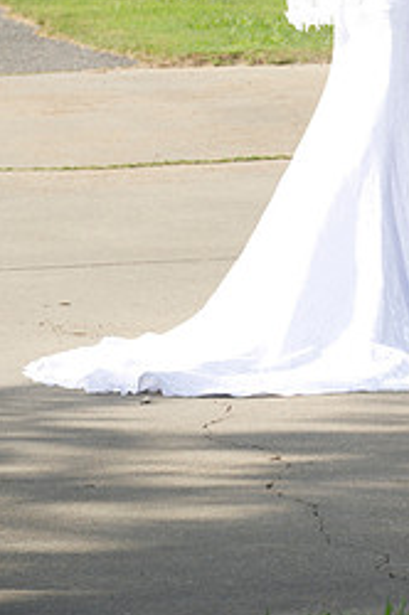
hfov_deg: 5.1
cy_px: 66
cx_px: 363
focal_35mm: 270
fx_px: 4614
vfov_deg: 7.6
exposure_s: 1/250
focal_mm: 150
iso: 250
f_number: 7.1
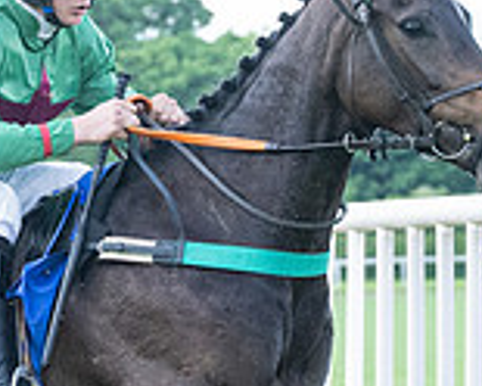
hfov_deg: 4.1
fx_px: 6776
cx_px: -232
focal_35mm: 475
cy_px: 319
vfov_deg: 3.3
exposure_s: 1/2500
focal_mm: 70
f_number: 4
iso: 1000
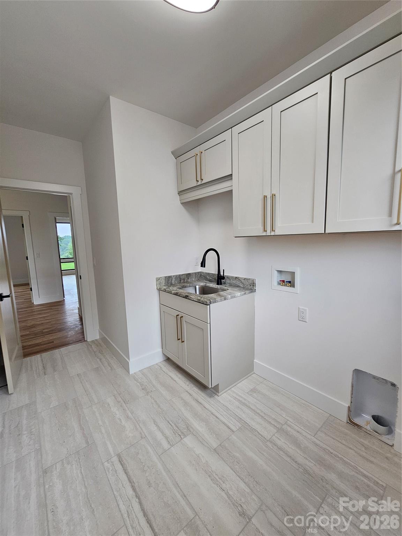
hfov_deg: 89.9
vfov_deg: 106.2
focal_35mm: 13
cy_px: 268
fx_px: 201
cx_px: 201
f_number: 2.2
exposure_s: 1/60
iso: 80
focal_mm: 2.2
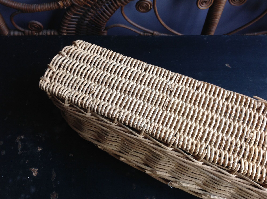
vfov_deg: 40.6
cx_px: 134
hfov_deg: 52.7
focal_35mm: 35
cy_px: 100
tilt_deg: -62.1
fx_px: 270
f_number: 2.4
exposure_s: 1/30
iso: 50
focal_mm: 4.28
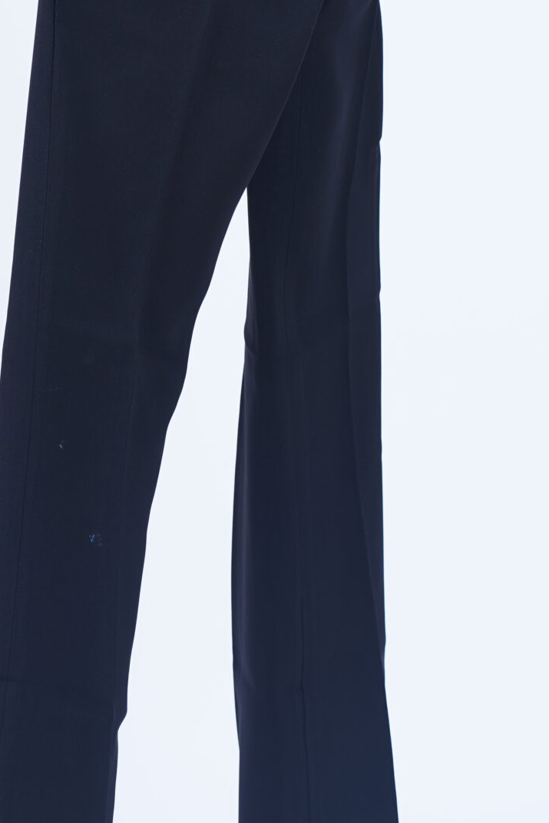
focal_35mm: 203
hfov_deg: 6.8
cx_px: 167
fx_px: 4642
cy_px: 210
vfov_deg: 10.1
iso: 100
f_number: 6.3
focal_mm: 85
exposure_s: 1/160
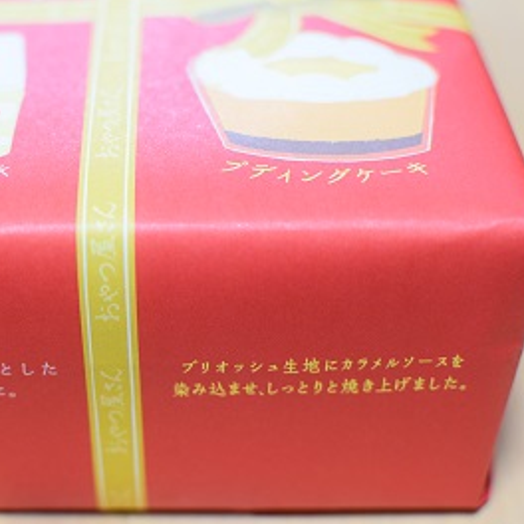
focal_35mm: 68
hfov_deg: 25.2
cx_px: 143
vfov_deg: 25.5
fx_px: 1158
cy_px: 262
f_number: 3.5
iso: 800
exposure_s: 1/60
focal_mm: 35
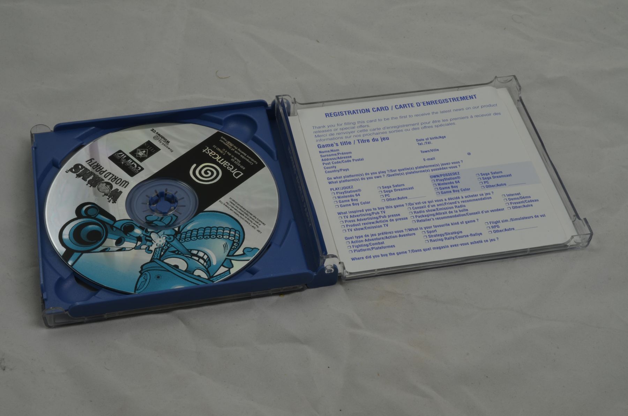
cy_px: 208
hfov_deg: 33.5
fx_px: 1045
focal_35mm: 60
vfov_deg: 22.5
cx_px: 314
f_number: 20
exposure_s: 1/3
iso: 100
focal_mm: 40
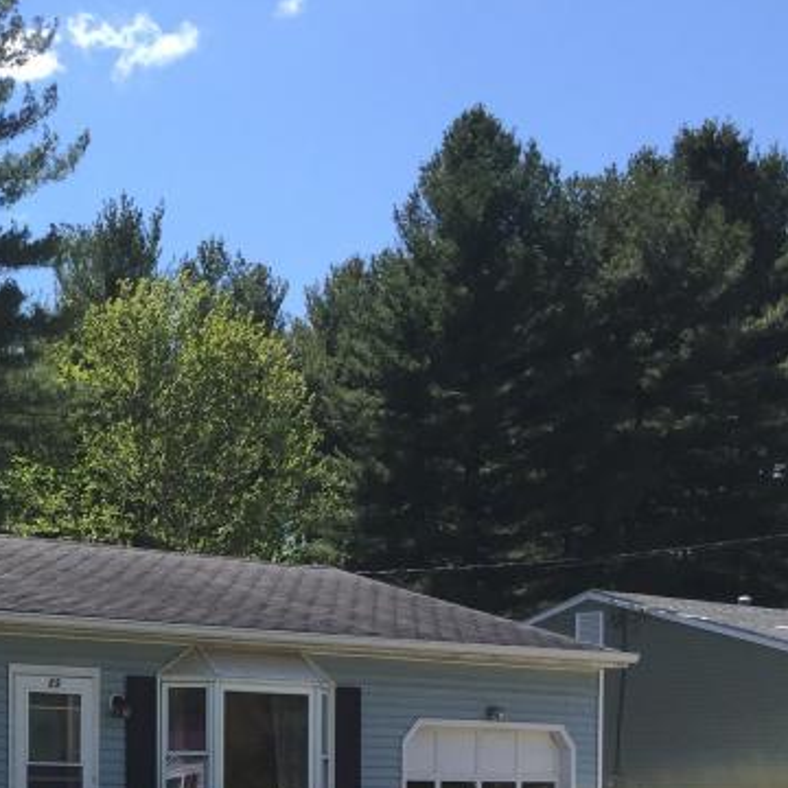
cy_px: 819
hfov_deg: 21.3
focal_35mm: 73
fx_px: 1880
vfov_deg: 22.6
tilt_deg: -1.8
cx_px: -258
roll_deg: -1.8
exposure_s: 1/1276
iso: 32
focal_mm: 4.15
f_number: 2.2
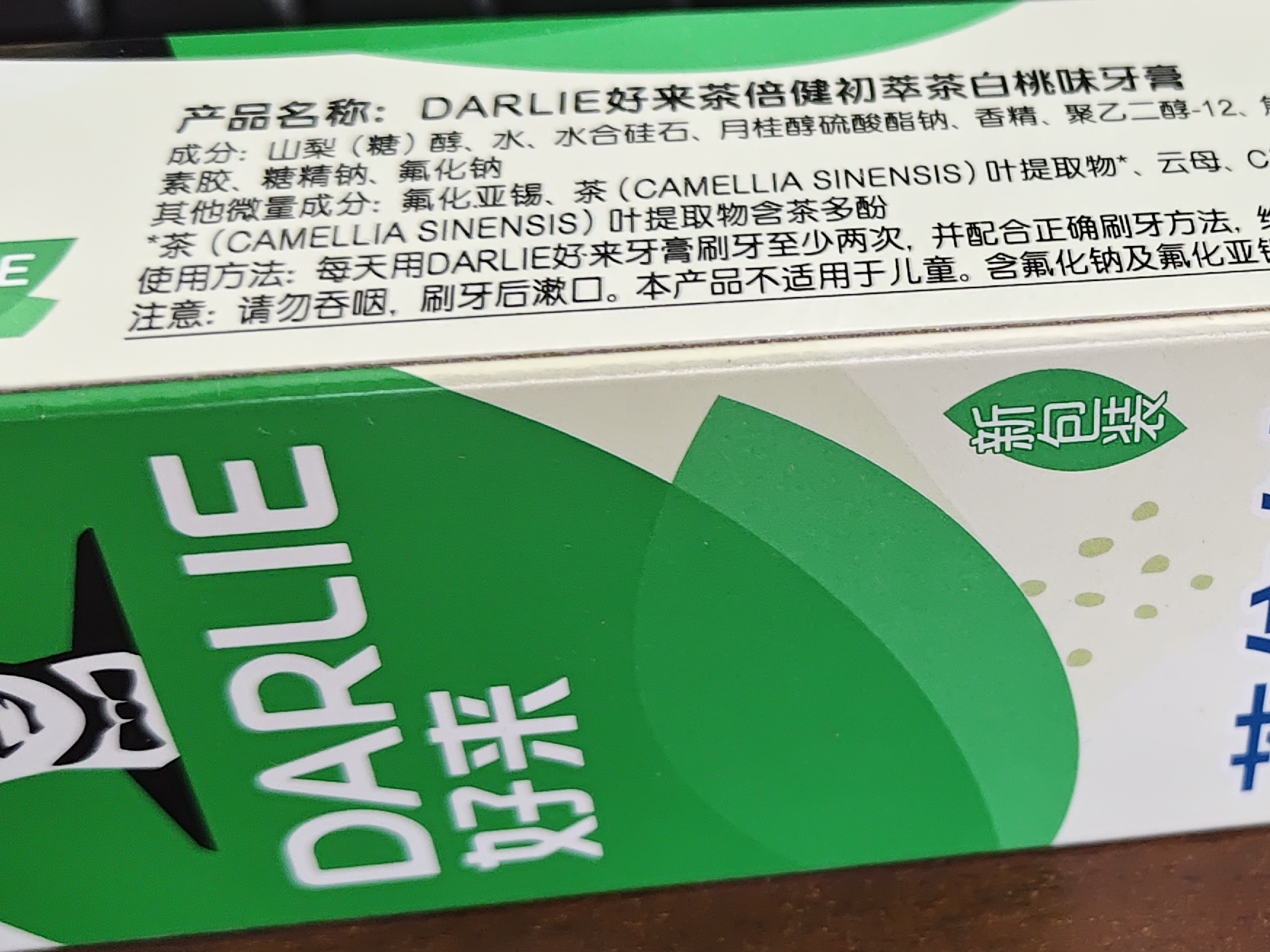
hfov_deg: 33.6
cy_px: 549
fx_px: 1981
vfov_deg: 27.0
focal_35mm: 54
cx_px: 1145
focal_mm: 5.56
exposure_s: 1/50
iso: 451
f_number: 1.88
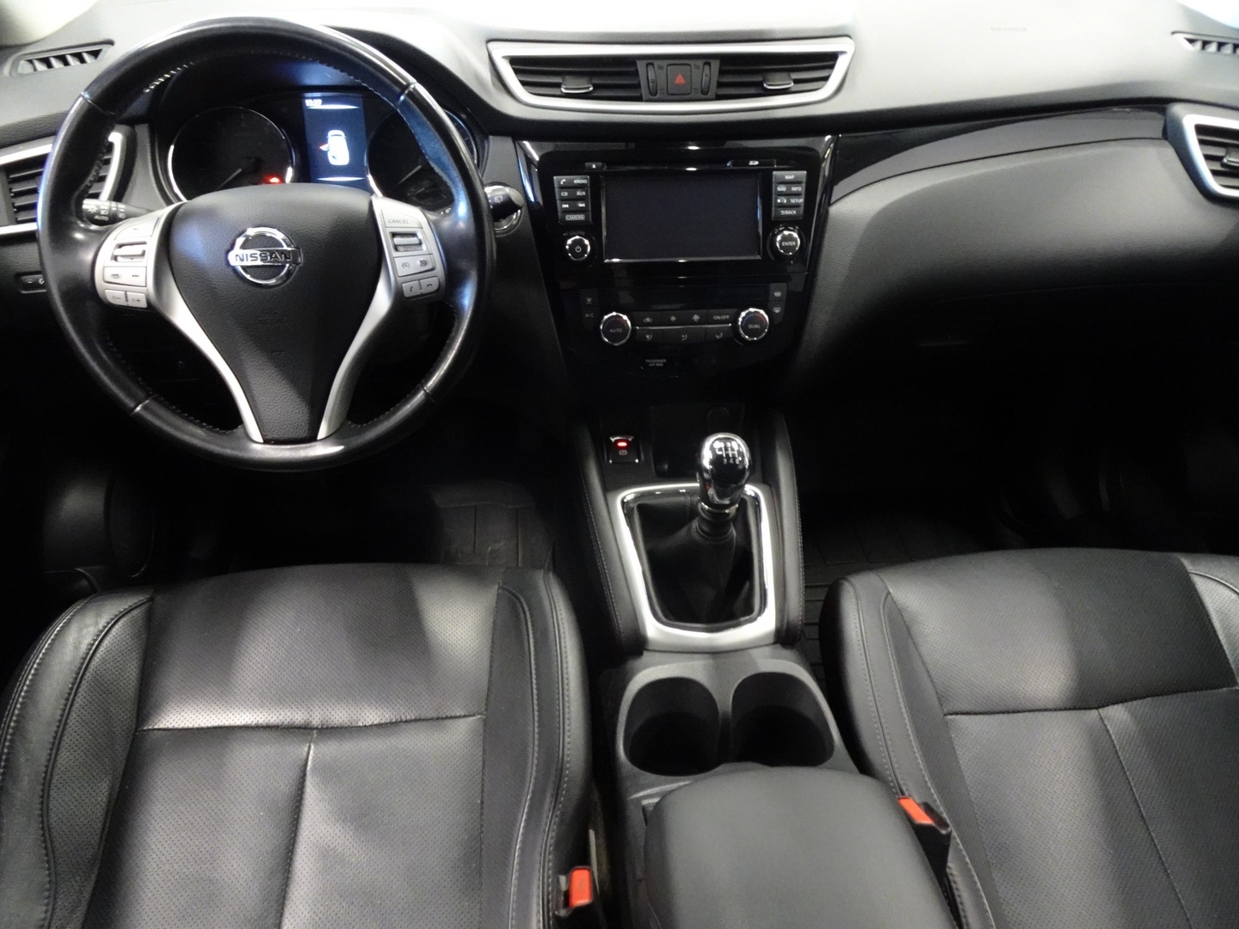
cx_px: 620
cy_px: 464
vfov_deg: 56.8
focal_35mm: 24
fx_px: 859
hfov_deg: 71.6
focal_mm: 4.25
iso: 800
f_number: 3.5
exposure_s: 1/8
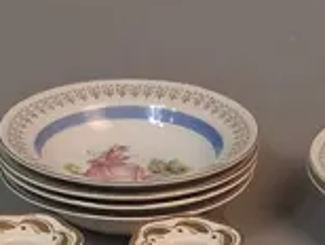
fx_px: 1316
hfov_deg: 14.1
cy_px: 302
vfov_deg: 10.4
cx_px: 181
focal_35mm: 140
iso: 400
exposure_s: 1/100
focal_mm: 4
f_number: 1.8
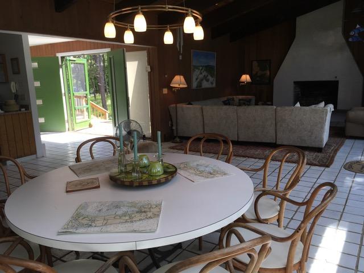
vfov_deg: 48.2
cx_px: 182
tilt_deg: -12.0
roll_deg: +1.5
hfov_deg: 61.7
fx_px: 305
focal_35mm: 29
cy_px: 136
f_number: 2.2
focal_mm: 4.15
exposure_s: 1/168
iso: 25
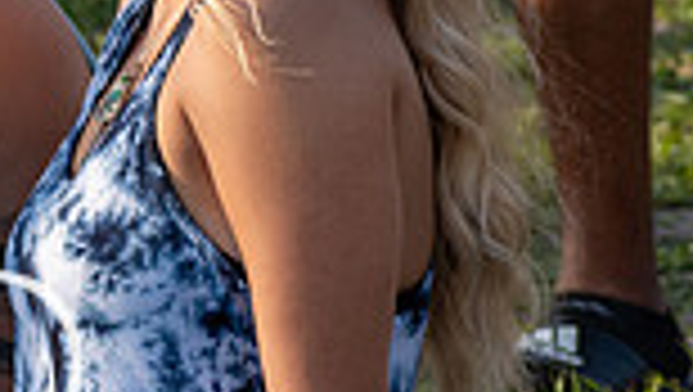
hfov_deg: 3.5
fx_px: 11423
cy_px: 97
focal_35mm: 621
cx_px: -558
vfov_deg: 2.0
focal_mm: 105
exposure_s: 1/640
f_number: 6.3
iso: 200
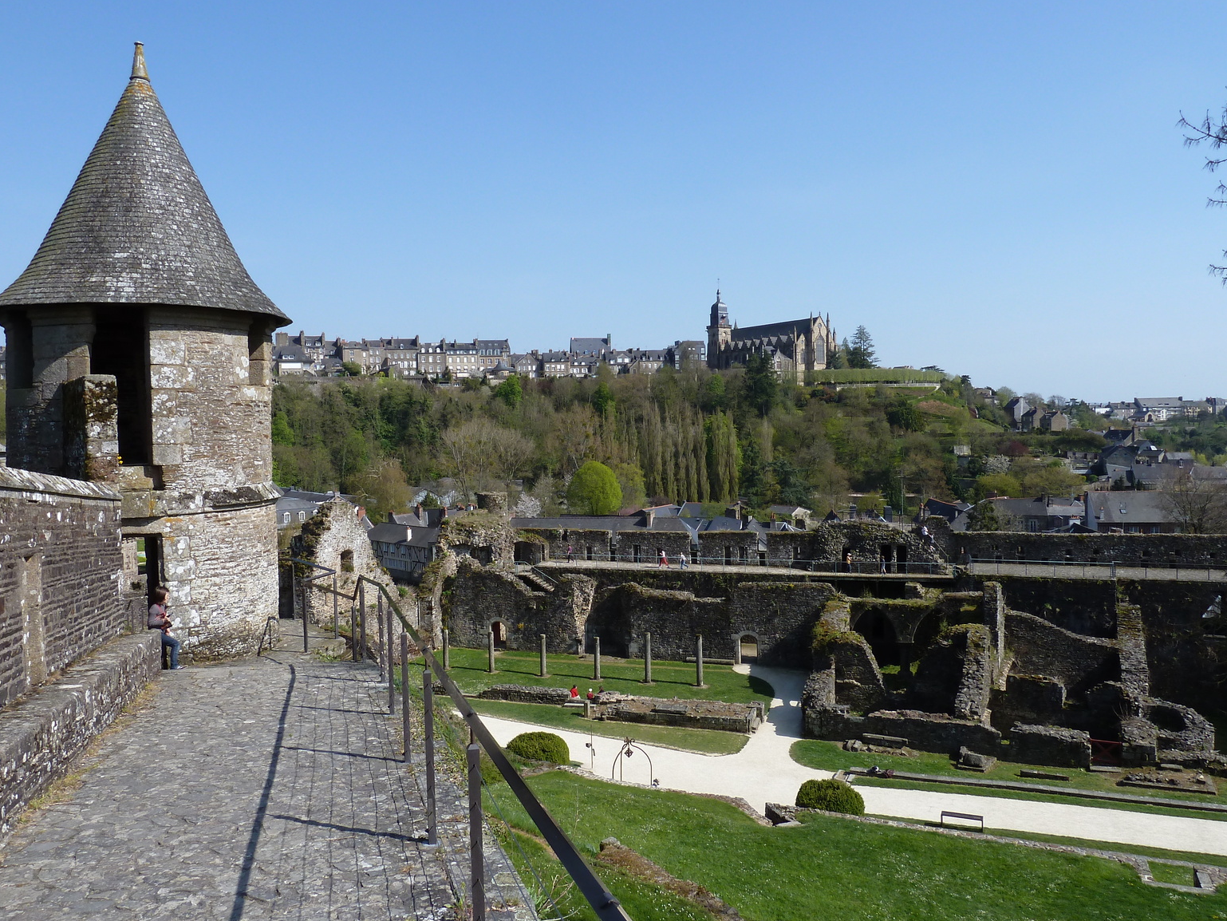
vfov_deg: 53.1
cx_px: 593
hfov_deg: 67.3
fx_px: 922
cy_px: 449
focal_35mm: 26
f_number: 4.5
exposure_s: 1/400
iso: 80
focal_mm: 4.1
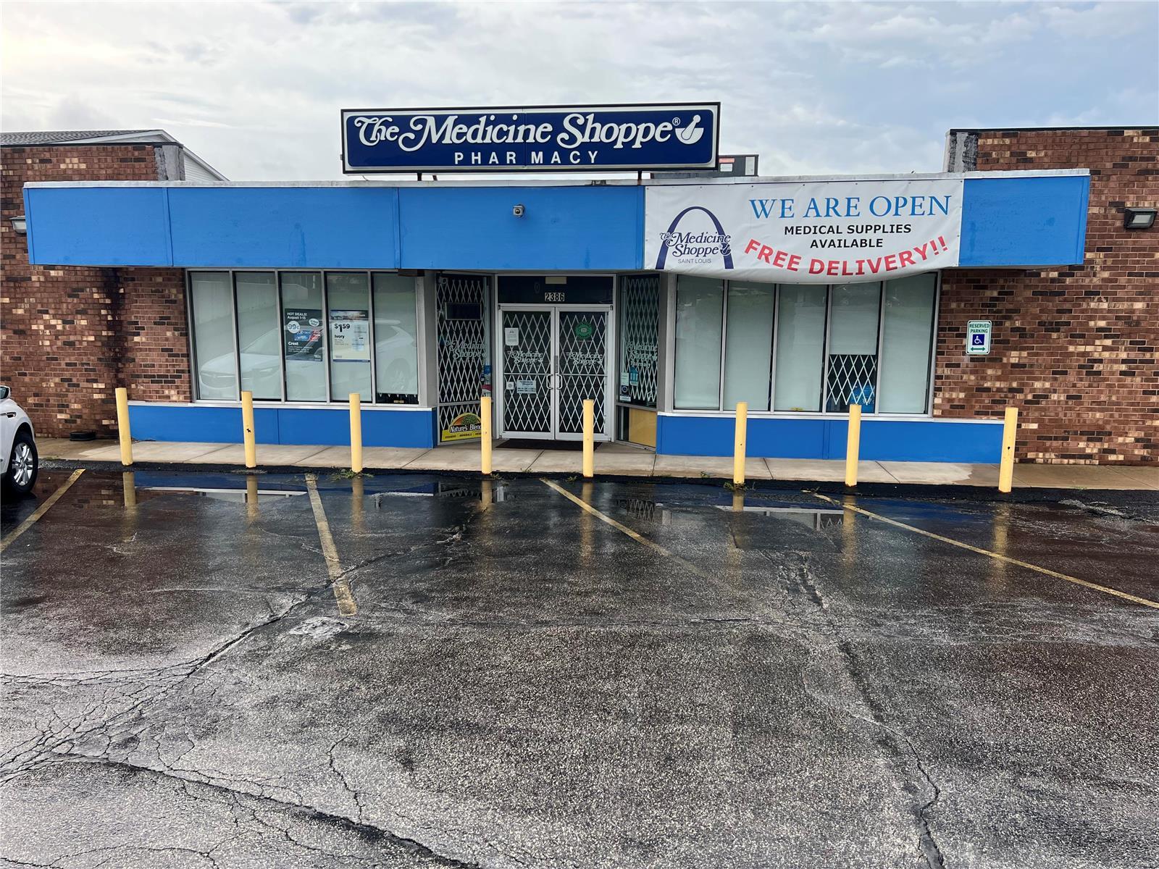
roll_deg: -0.3
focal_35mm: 26
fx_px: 871
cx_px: 580
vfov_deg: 53.1
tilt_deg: -9.2
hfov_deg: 67.3
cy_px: 434
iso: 50
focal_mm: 5.7
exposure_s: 1/808
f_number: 1.5
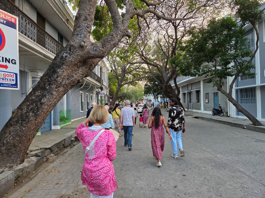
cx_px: 132
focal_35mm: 23
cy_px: 99
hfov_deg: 73.9
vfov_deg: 58.9
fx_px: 176
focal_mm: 5.4
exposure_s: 1/100
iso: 125
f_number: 1.8
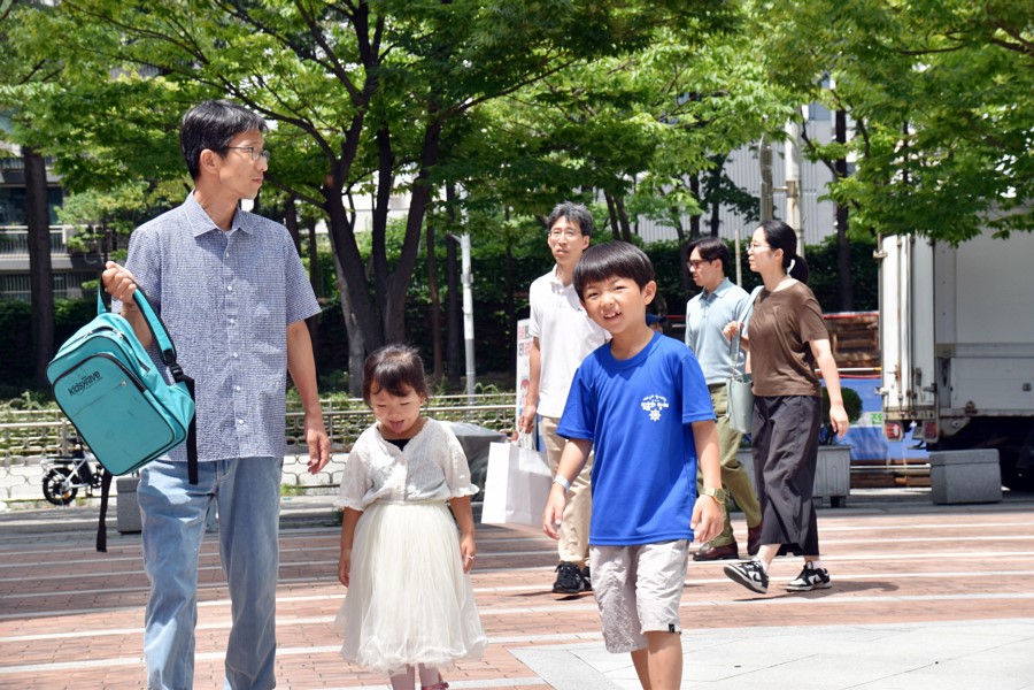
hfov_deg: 20.9
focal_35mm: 98
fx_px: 2800
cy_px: 345
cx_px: 517
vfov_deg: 14.0
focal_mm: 65
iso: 200
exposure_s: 1/320
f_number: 9
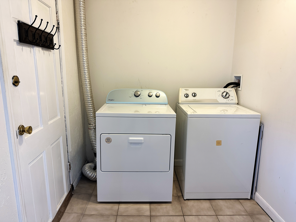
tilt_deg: -11.3
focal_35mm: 24
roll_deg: -0.2
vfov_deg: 56.8
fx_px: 205
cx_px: 148
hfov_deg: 71.6
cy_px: 111
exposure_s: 1/120
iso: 200
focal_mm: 6.86
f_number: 1.78
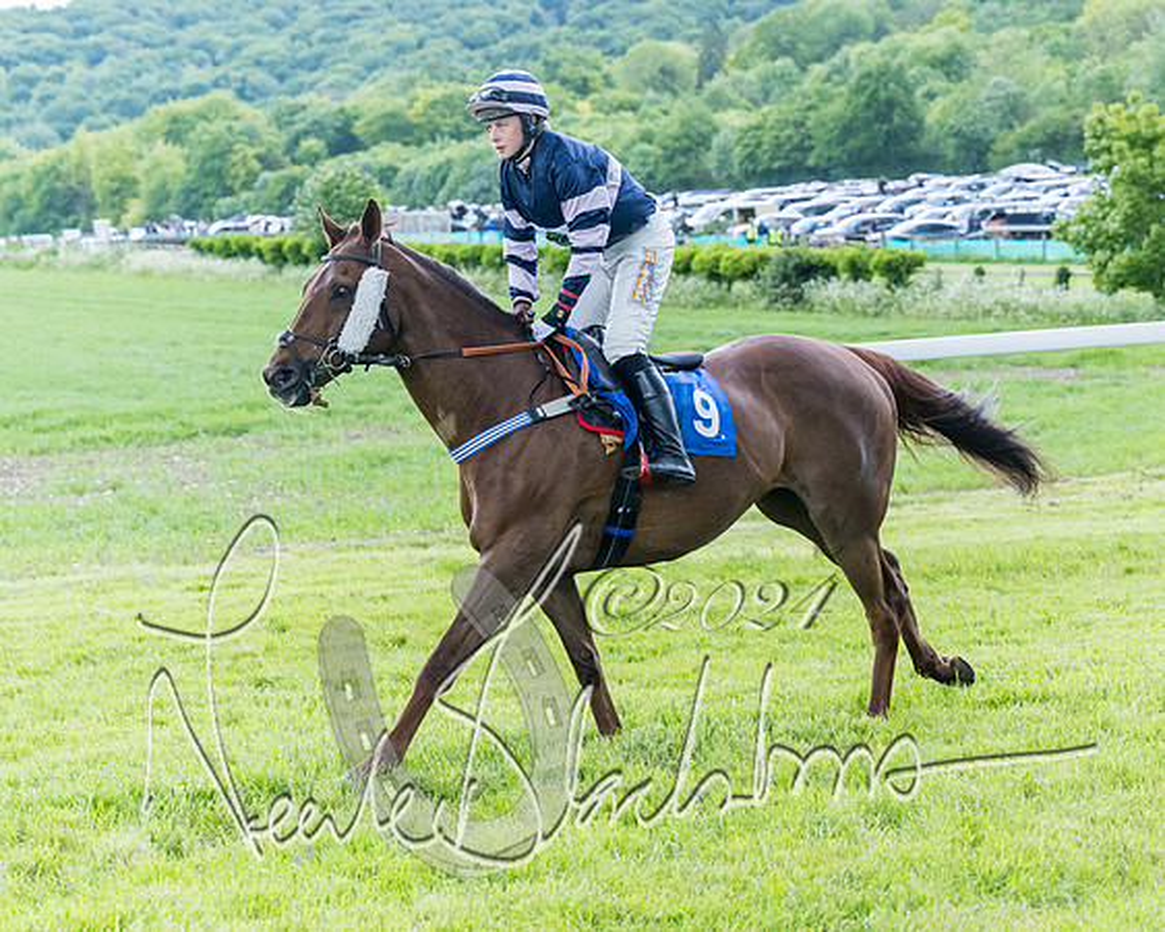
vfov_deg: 15.0
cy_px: 356
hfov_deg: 18.7
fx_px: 3532
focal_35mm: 102
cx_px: 707
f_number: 4
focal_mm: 70
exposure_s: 1/2000
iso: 800
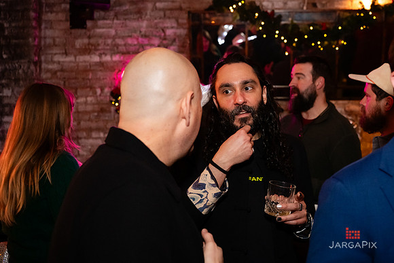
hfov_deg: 45.1
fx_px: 472
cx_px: 240
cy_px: 131
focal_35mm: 43
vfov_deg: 31.1
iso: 3200
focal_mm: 35
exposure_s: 1/80
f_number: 3.2
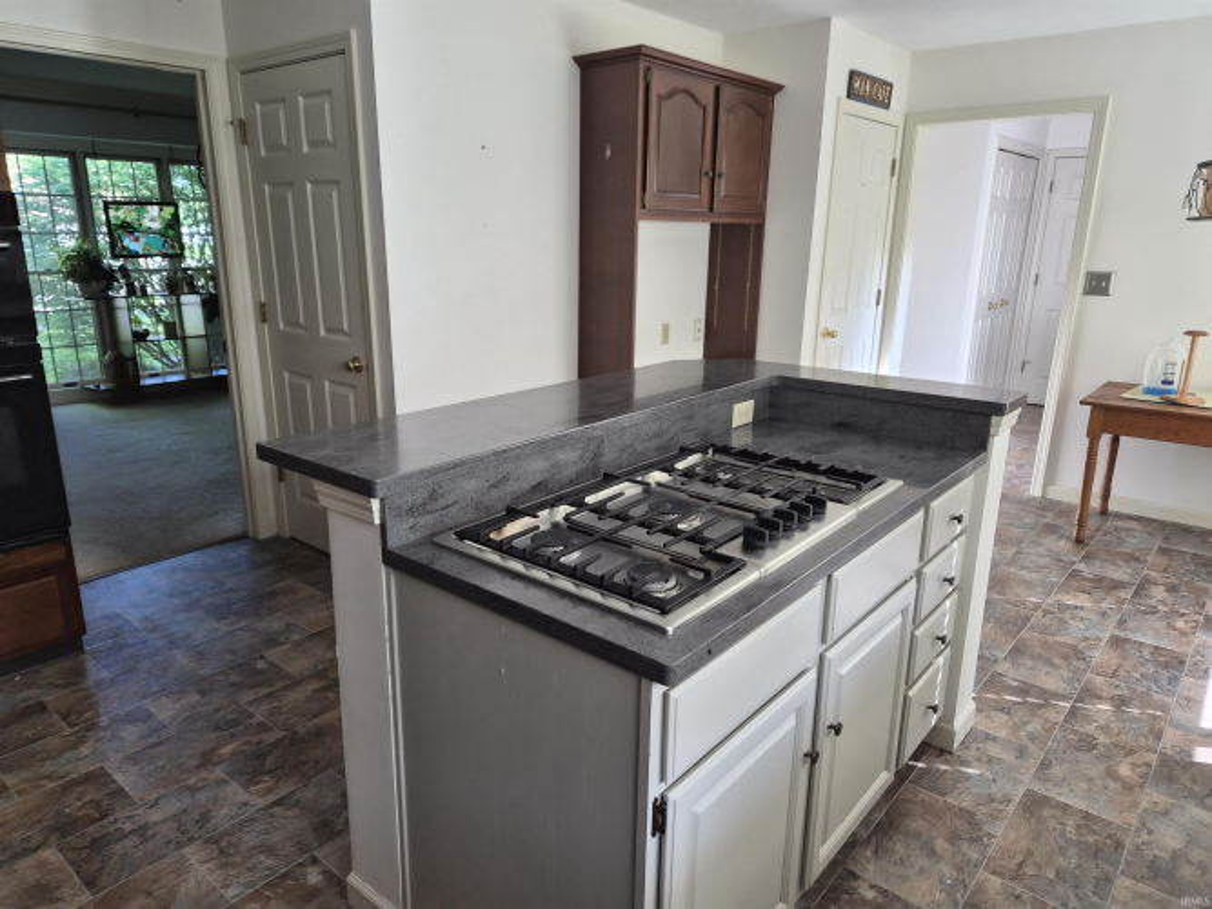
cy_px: 454
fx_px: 805
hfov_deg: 73.9
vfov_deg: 58.9
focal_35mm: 23
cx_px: 606
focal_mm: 5.4
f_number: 1.8
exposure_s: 1/180
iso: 125
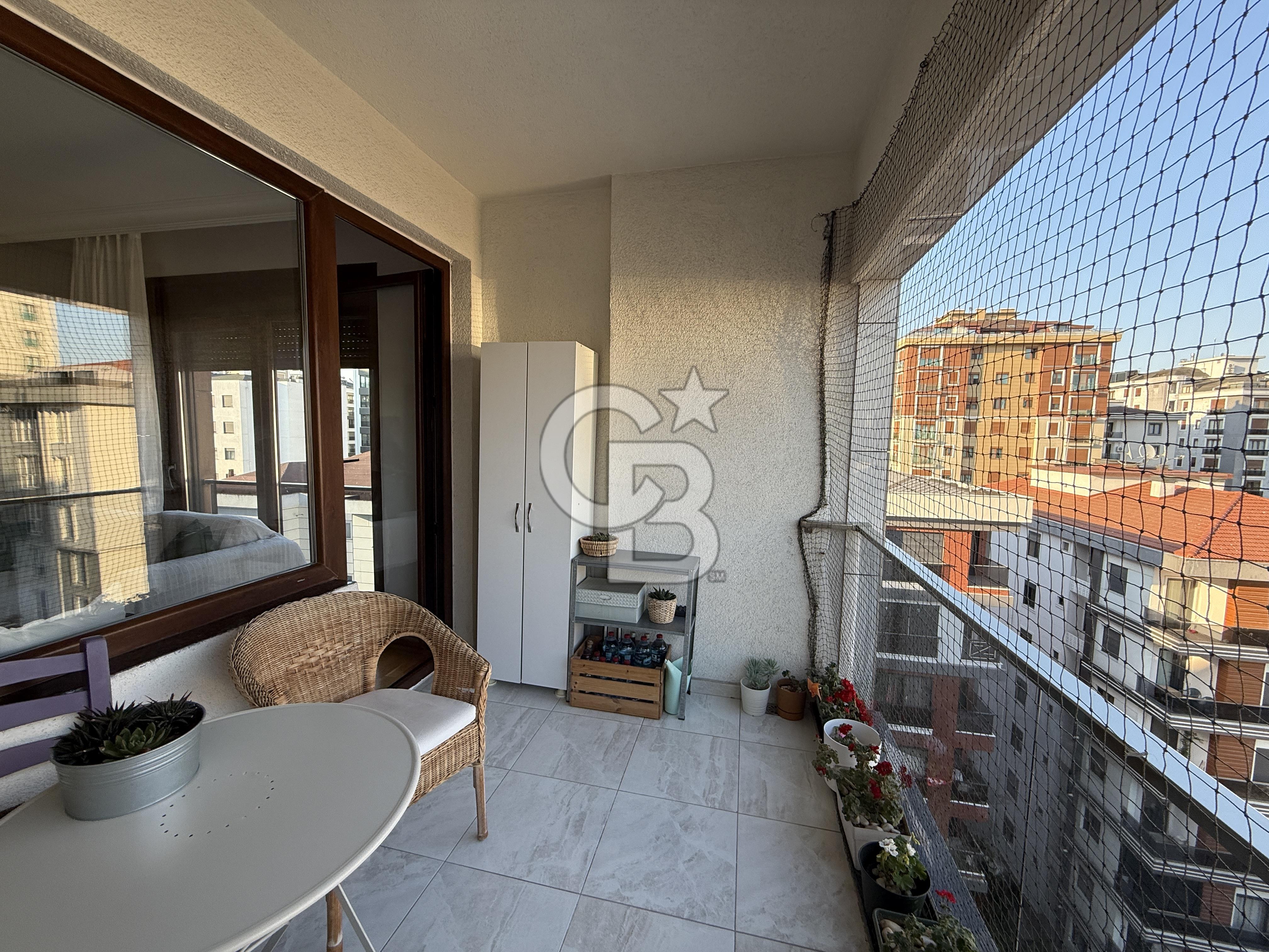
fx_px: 513
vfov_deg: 85.7
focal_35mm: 14
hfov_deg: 102.1
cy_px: 476
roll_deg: -1.4
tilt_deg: -4.9
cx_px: 634
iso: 64
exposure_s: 1/273
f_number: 2.2
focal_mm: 2.22
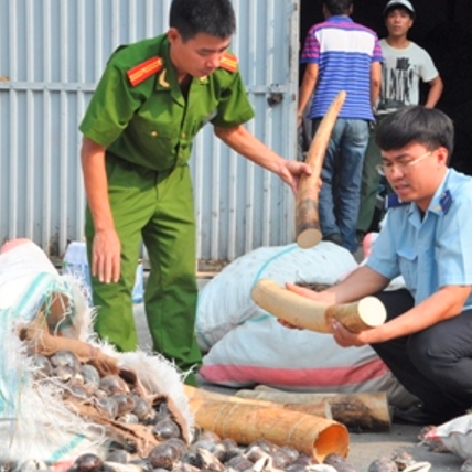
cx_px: 315
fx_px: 1250
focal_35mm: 81
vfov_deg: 21.4
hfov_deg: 21.3
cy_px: 235
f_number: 11
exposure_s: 1/500
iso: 640
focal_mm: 42
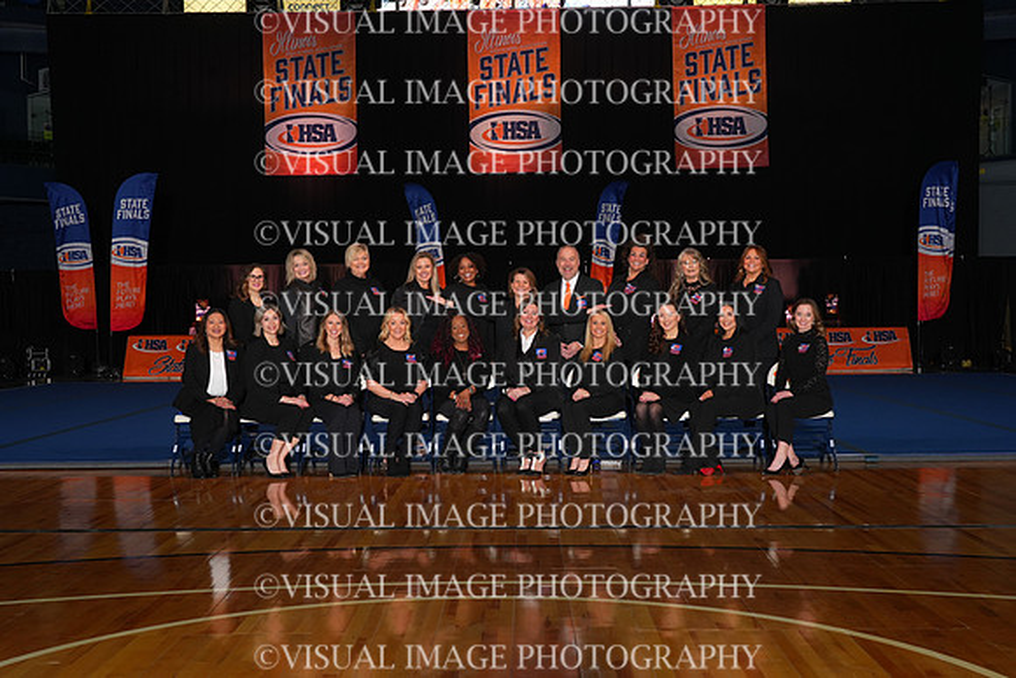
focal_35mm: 44
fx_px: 1242
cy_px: 339
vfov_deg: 30.5
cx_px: 508
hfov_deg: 44.5
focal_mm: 44
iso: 1000
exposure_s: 1/80
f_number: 8
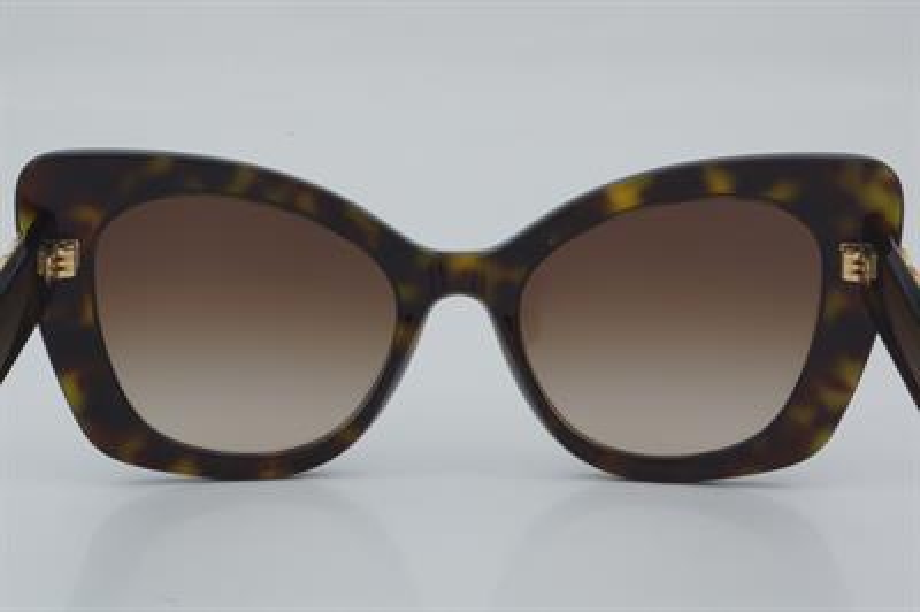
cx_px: 460
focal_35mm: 82
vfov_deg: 16.5
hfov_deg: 24.6
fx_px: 2107
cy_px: 306
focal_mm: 55
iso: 100
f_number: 32
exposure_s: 1/4
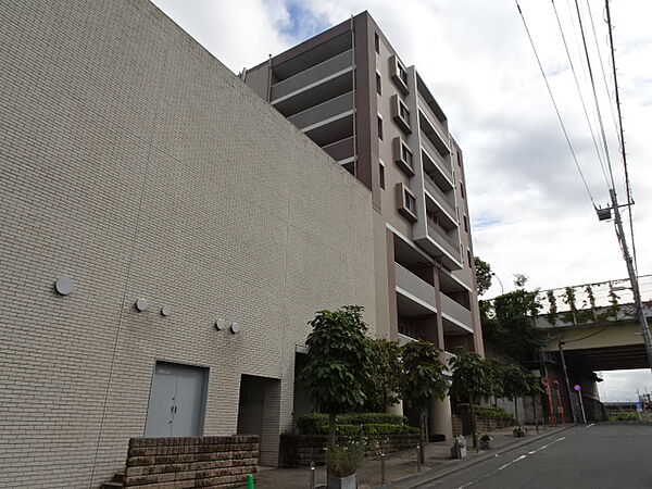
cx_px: 326
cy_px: 244
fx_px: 452
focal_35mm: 24
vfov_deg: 56.8
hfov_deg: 71.6
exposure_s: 1/400
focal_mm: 4.1
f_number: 6.3
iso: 80
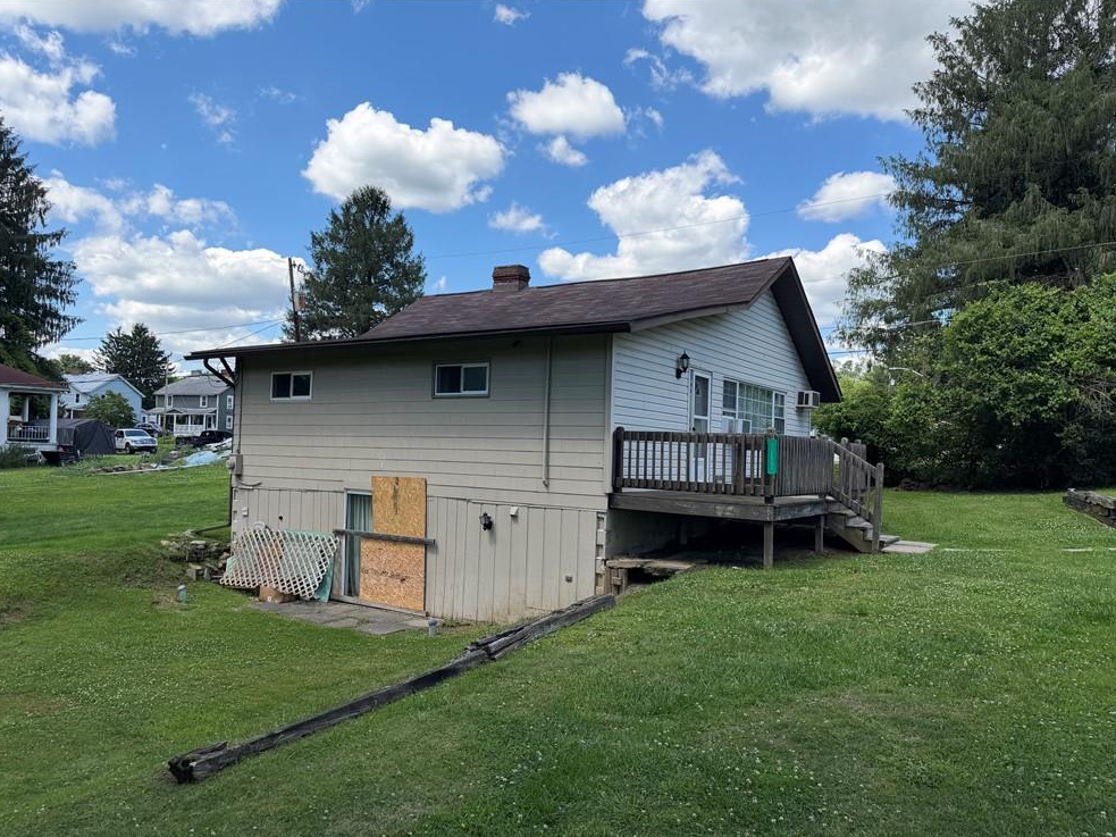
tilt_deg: +1.9
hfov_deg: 69.4
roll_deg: -0.9
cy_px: 432
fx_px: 806
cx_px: 551
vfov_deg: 54.9
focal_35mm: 25
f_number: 1.78
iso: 80
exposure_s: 1/2907
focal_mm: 6.76
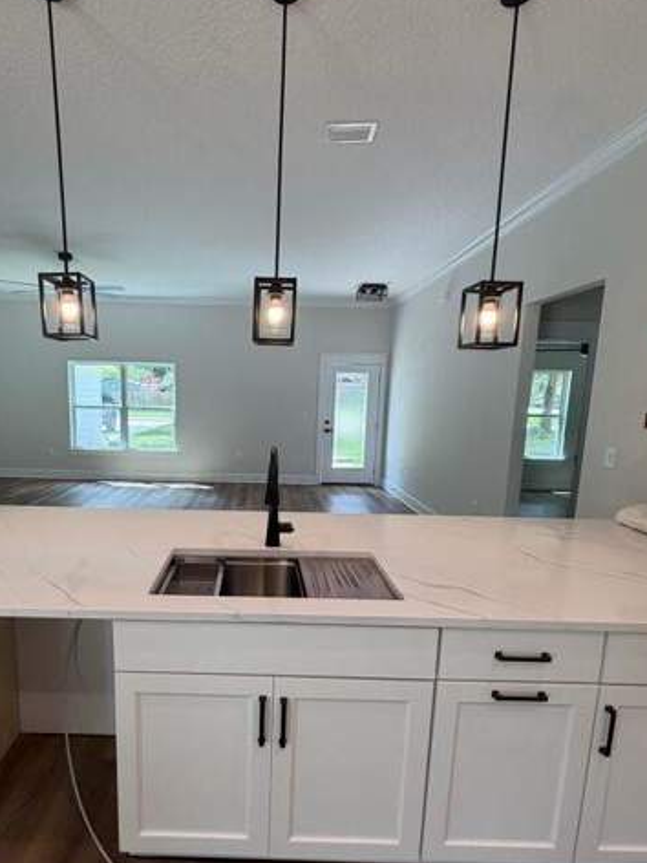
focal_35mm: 19
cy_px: 470
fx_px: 473
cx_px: 258
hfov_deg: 68.0
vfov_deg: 84.5
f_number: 2.2
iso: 125
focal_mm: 2.22
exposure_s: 1/120
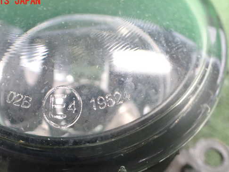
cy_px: 101
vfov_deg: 38.6
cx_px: 96
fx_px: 245
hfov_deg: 49.9
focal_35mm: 37
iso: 800
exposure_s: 1/40
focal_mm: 5.4
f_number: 2.3
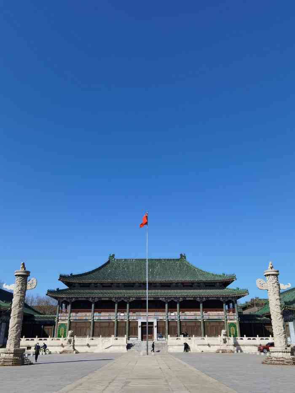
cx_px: 148
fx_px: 352
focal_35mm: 31
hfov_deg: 45.5
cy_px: 196
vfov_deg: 58.3
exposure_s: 1/10000
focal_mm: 6.71
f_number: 1.9
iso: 50
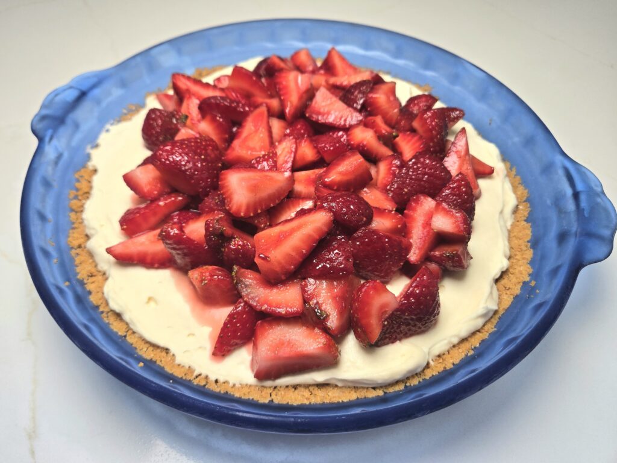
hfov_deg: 73.9
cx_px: 308
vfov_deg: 58.9
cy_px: 232
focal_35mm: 23
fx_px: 410
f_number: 1.8
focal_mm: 5.4
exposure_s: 1/120
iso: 100
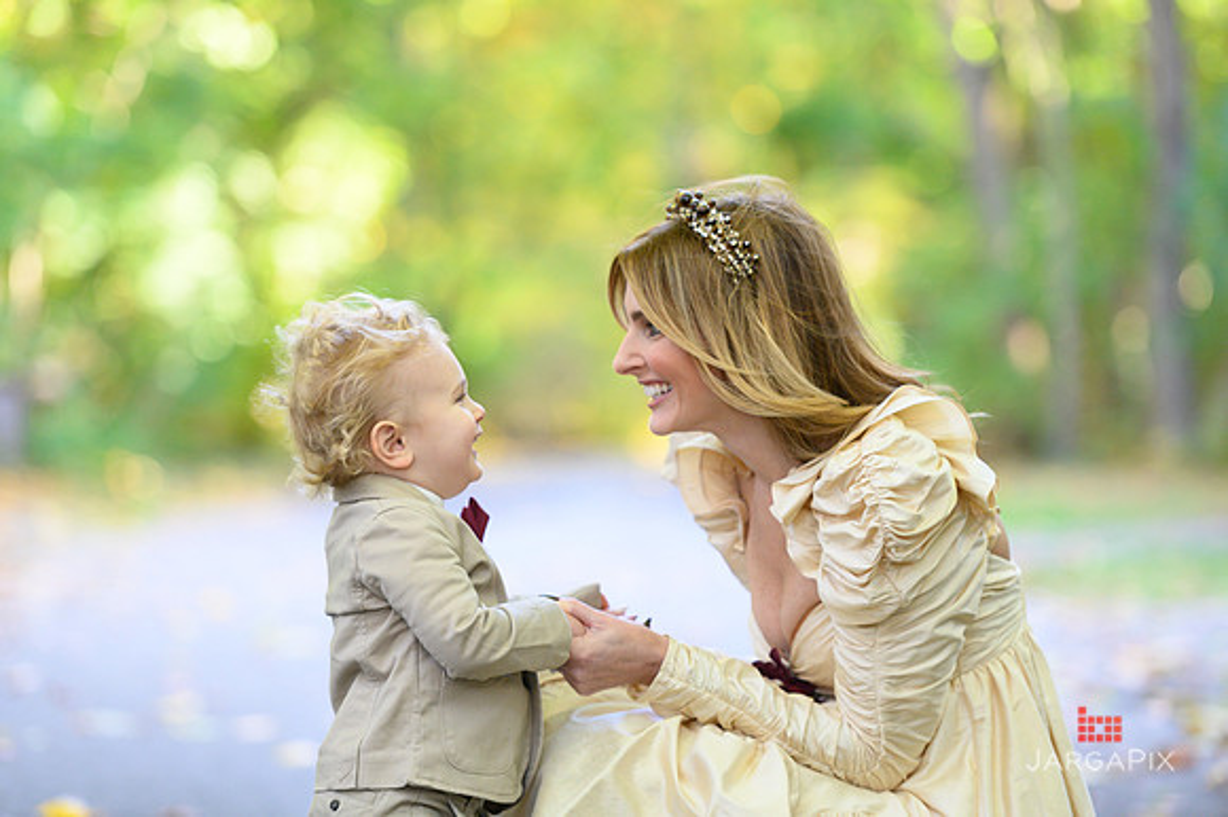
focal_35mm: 155
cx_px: 614
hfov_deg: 13.3
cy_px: 408
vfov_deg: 8.8
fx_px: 5284
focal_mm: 155
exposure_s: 1/200
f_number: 3.2
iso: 1600
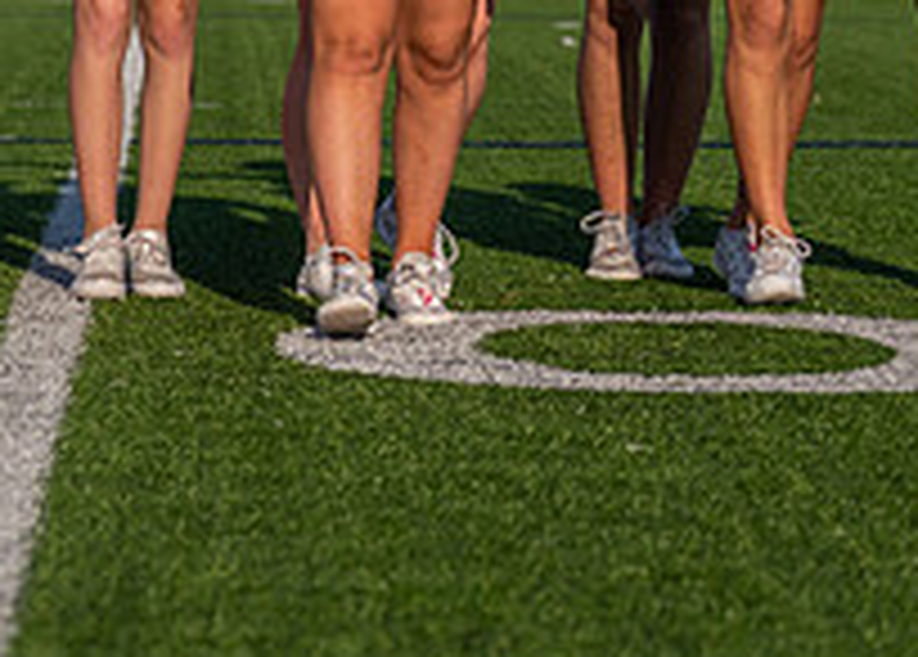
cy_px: -288
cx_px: 7
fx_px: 7722
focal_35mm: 296
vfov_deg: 4.8
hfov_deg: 6.8
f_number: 2.8
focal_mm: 70
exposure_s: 1/5000
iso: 100
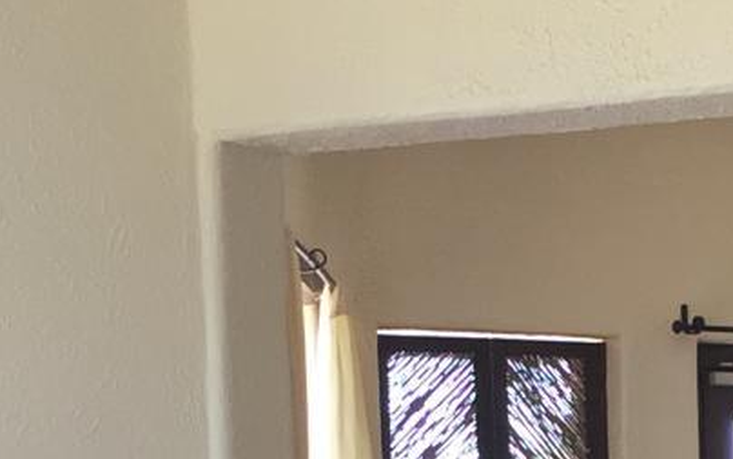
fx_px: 3038
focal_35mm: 152
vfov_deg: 8.2
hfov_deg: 13.4
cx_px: 838
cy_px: 969
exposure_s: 1/120
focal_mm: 4.15
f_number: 2.2
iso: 40
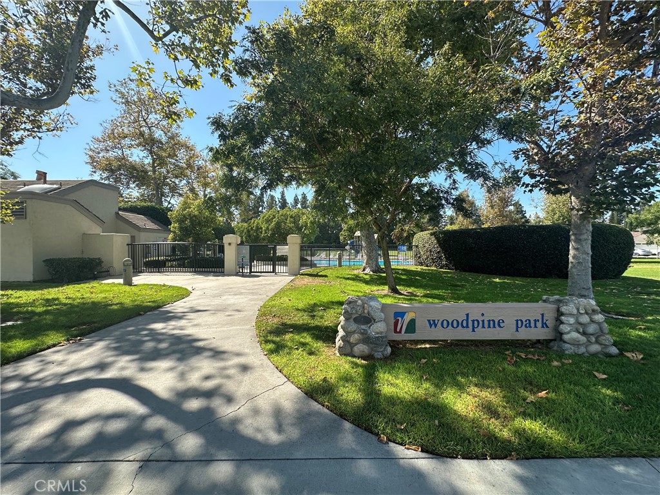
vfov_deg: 85.7
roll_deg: -0.6
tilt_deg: +0.5
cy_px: 248
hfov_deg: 102.1
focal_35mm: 14
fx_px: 267
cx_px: 330
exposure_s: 1/882
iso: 40
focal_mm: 2.22
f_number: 2.2
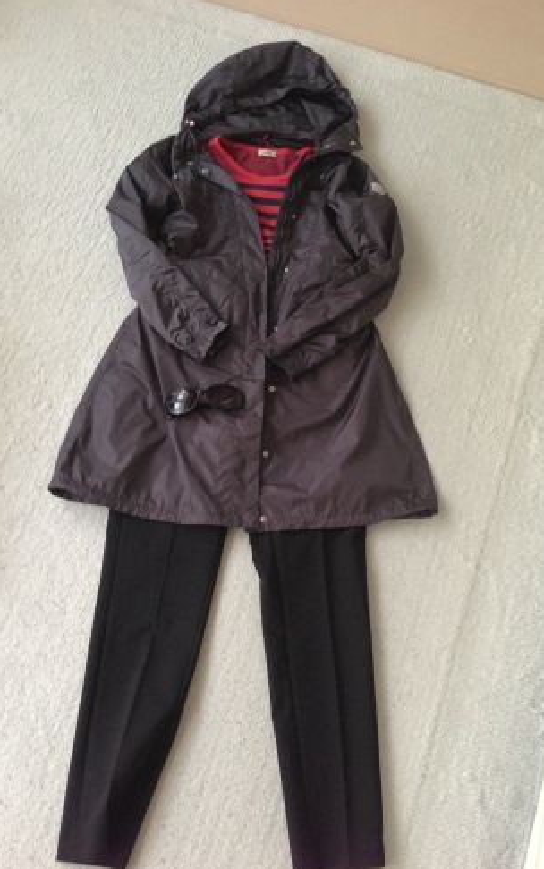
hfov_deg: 35.4
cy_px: 442
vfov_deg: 54.0
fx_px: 853
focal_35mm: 36
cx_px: 269
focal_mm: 4.13
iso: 250
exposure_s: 1/20
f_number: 2.4
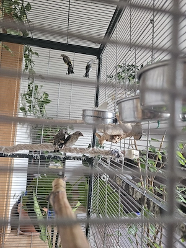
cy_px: 124
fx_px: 165
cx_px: 93
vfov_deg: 73.9
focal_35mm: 23
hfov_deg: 58.9
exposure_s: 1/50.3
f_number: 1.8
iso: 640
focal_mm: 5.4
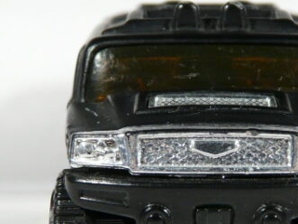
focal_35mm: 147
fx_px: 1265
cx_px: 212
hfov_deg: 13.4
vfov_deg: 10.1
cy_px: 155
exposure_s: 1/40
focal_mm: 8.3
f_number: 3.2
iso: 125
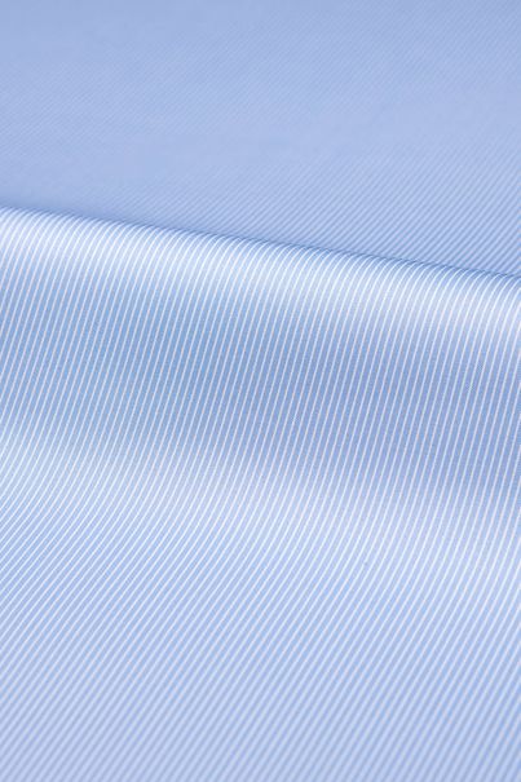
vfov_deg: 23.9
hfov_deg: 16.1
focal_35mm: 85
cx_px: 260
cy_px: 391
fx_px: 1846
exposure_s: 1/160
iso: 100
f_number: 8
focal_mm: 85
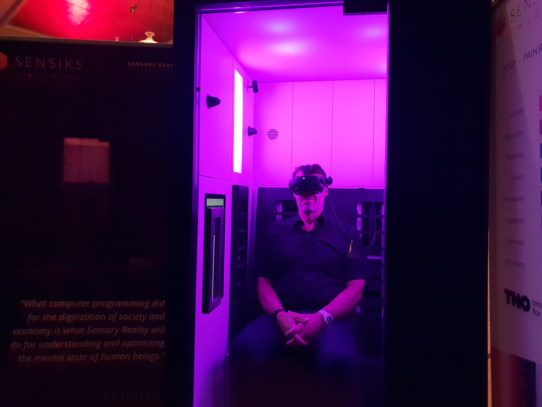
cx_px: 271
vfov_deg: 53.1
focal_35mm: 26
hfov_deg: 67.3
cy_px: 204
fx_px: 407
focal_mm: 4.3
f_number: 1.5
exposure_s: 1/100
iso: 200
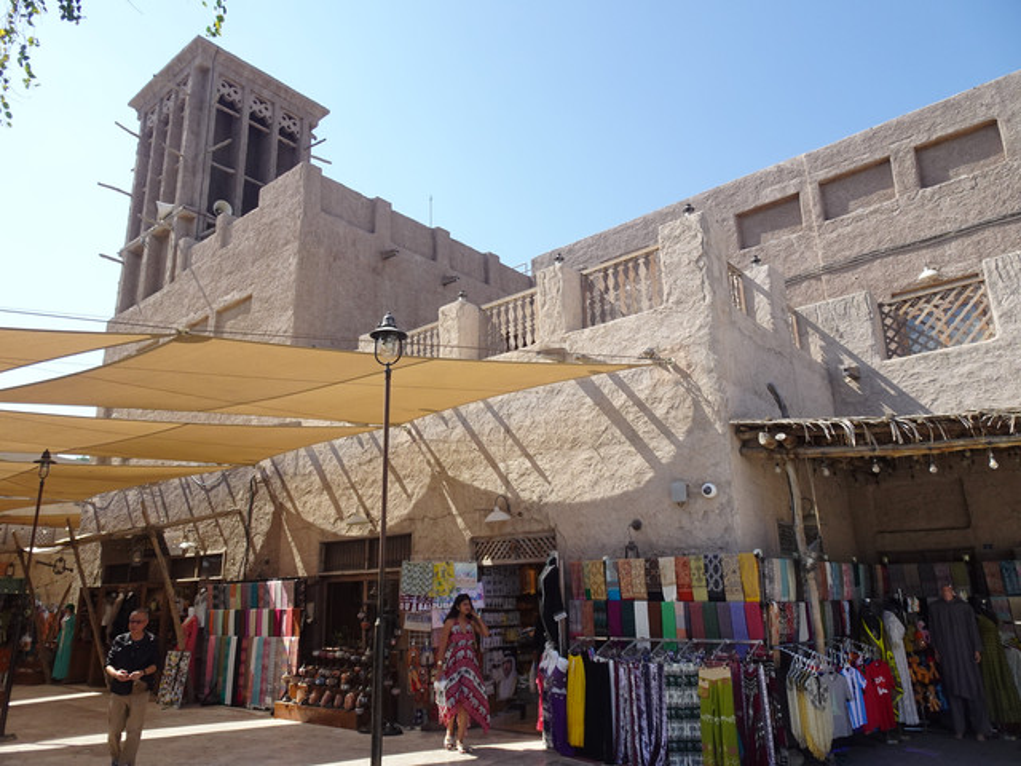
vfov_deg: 56.8
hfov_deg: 71.6
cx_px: 510
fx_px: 708
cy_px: 383
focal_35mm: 24
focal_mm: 4.25
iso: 80
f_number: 3.5
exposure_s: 1/640
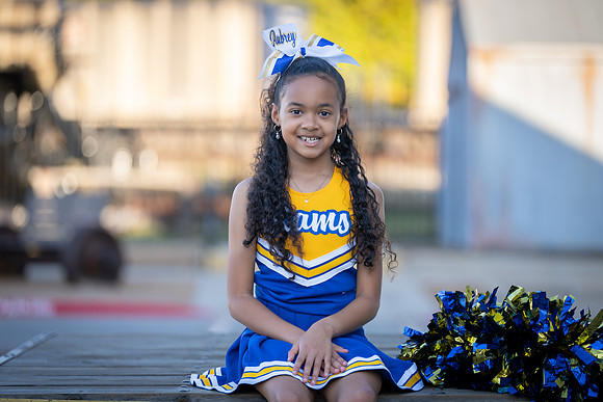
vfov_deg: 9.3
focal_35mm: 148
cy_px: 201
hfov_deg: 13.9
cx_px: 302
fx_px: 2479
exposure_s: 1/320
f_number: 2.8
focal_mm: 148
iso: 100
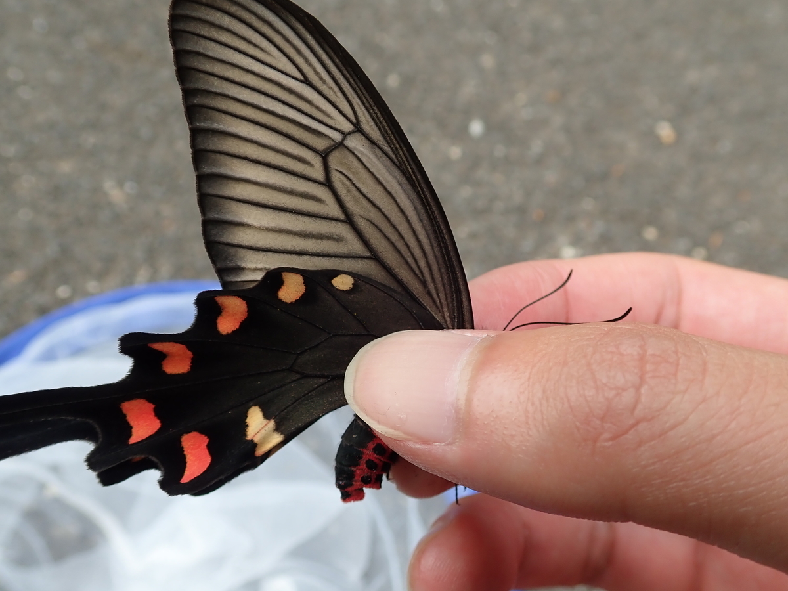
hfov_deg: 60.0
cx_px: 394
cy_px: 296
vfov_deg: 46.8
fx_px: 683
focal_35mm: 30
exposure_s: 1/320
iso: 100
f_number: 3.2
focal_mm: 5.5
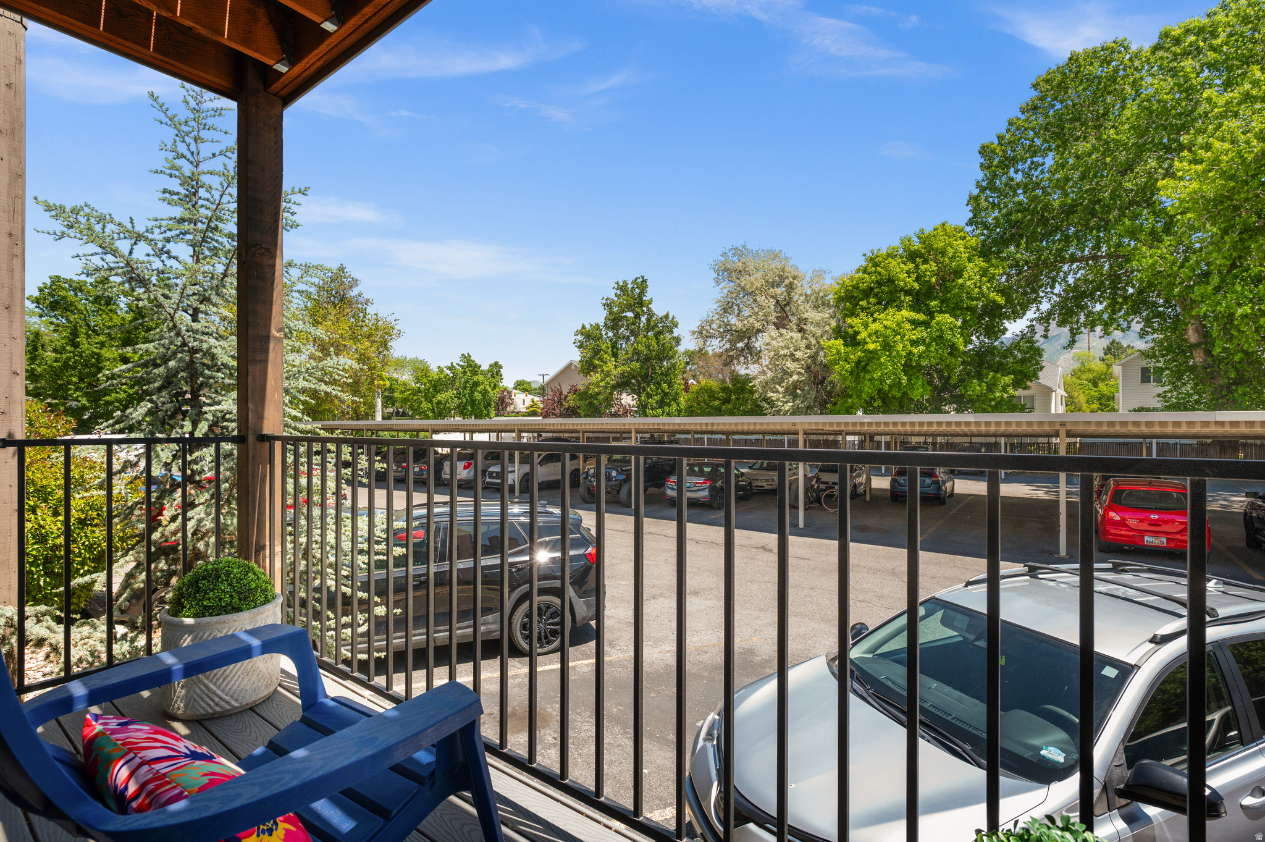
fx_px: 562
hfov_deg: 96.8
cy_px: 421
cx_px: 632
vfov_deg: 73.7
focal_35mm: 16
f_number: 7.1
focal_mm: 16
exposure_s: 1/320
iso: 500
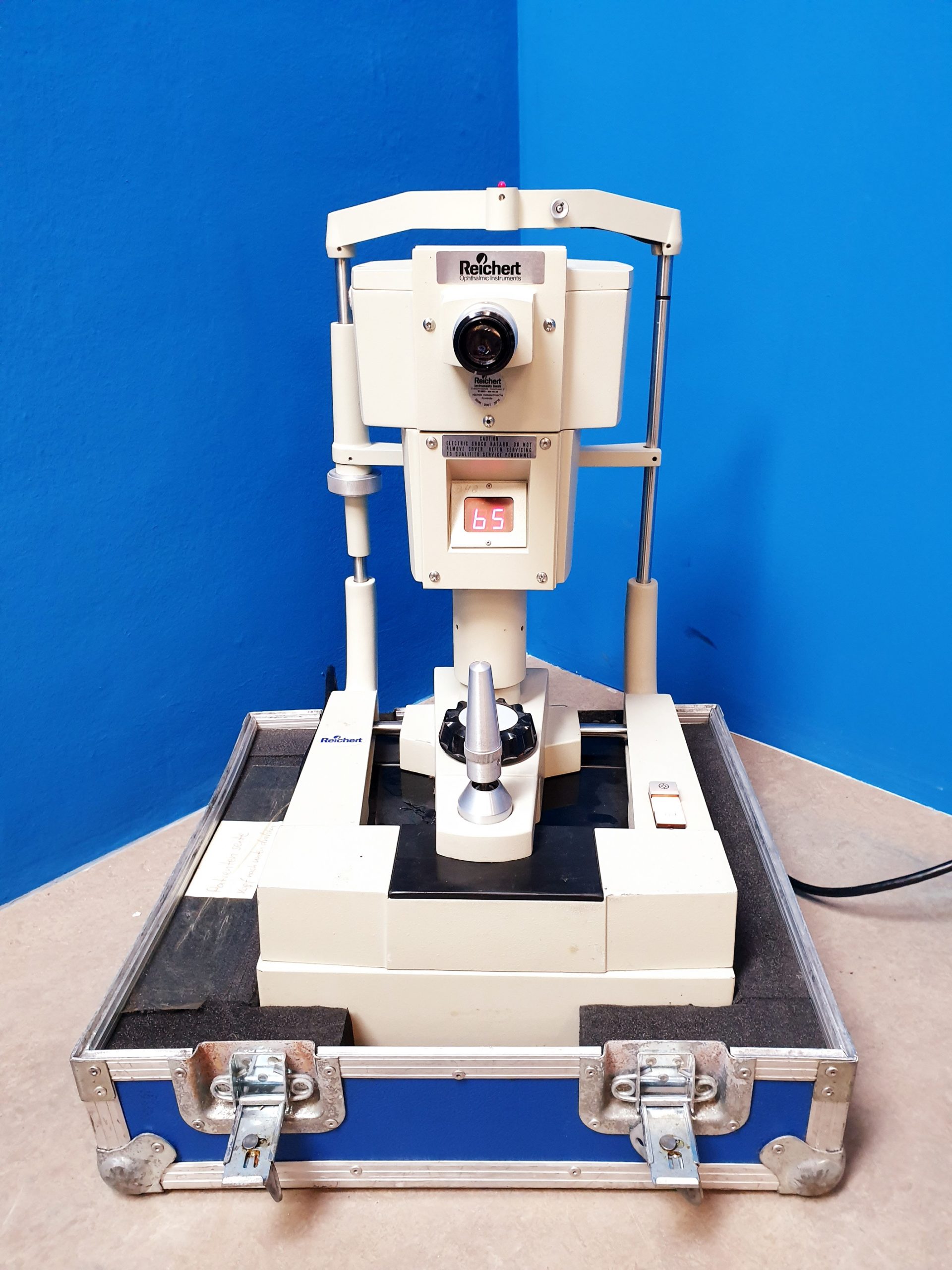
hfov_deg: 53.1
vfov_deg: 67.3
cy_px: 635
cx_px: 476
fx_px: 953
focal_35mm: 26
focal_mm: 4.3
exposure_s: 1/33
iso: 320
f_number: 2.4
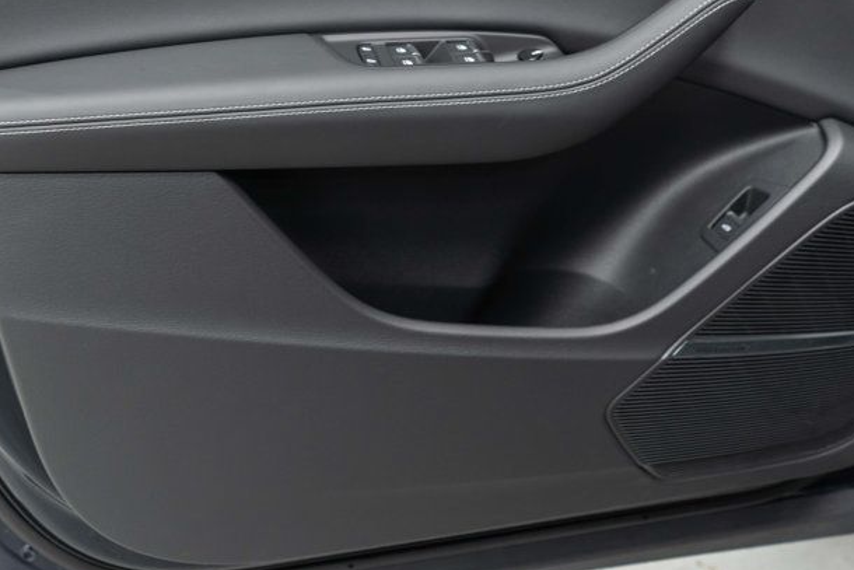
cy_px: 103
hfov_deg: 41.9
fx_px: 1115
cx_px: 392
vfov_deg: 28.0
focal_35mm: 47
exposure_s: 1/50
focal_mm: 28
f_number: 3.2
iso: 640
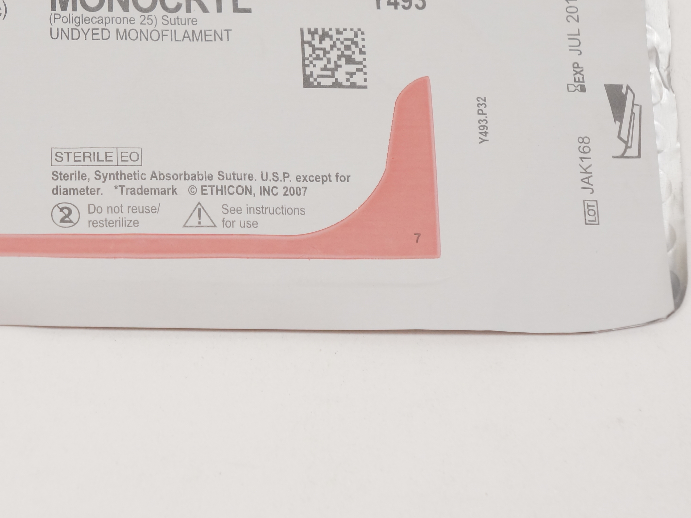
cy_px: 154
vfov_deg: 11.1
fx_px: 2651
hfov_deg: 14.8
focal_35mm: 133
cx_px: 202
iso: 800
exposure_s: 1/125
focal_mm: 55
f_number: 7.1
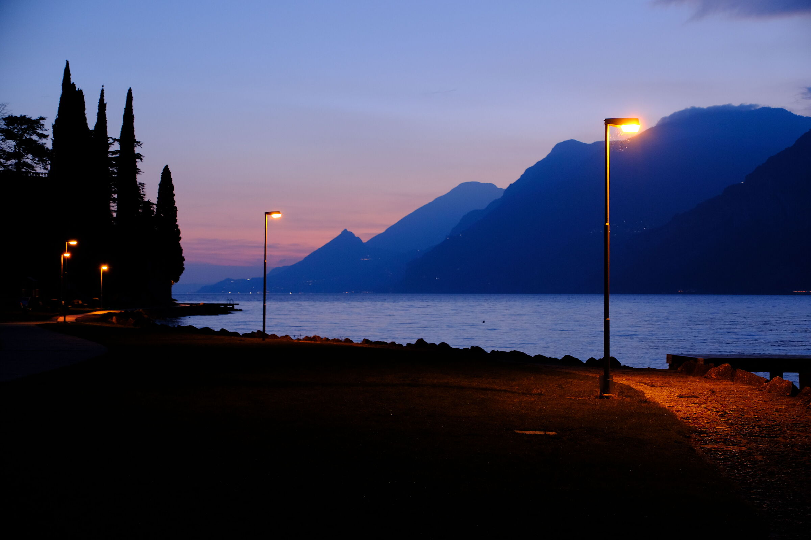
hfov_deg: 35.6
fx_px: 1261
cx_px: 406
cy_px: 270
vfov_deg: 24.2
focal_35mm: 56
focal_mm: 37
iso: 640
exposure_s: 1/5
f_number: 4
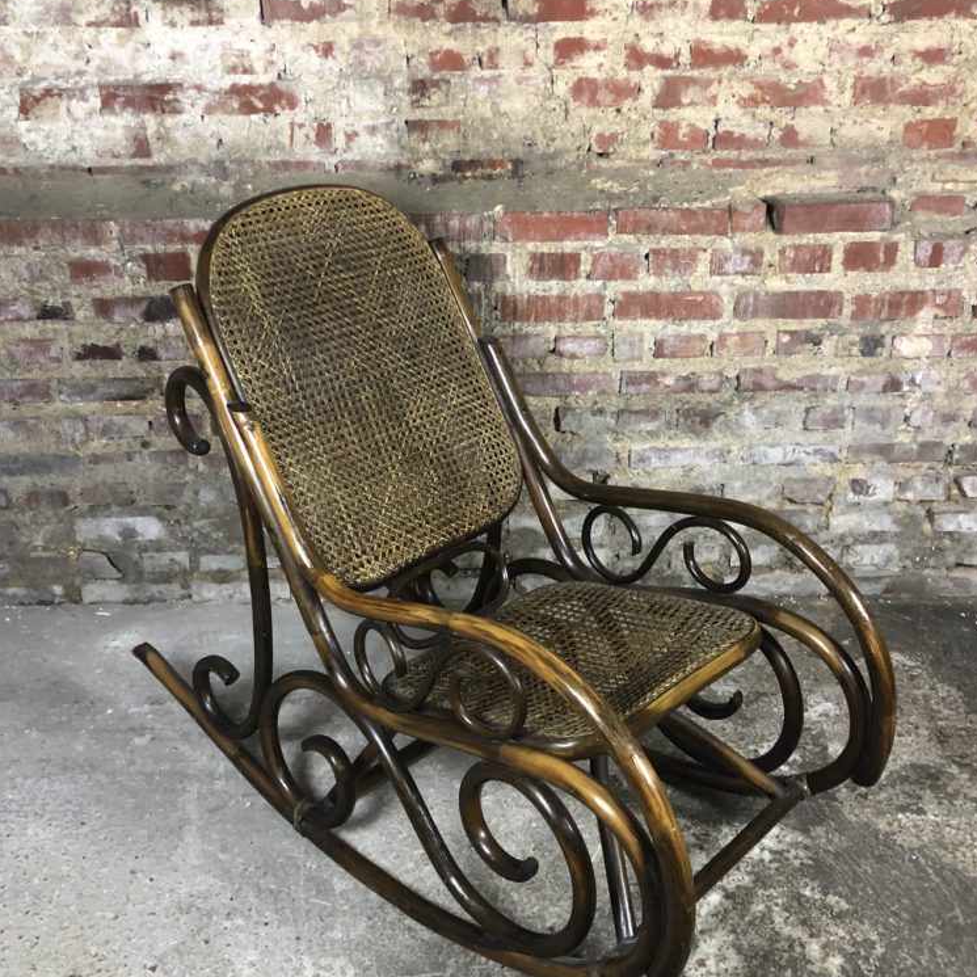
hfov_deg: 48.4
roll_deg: +0.5
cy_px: 505
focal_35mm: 34
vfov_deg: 48.4
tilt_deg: -24.0
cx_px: 481
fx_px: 1086
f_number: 1.8
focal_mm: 4
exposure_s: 1/17
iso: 100
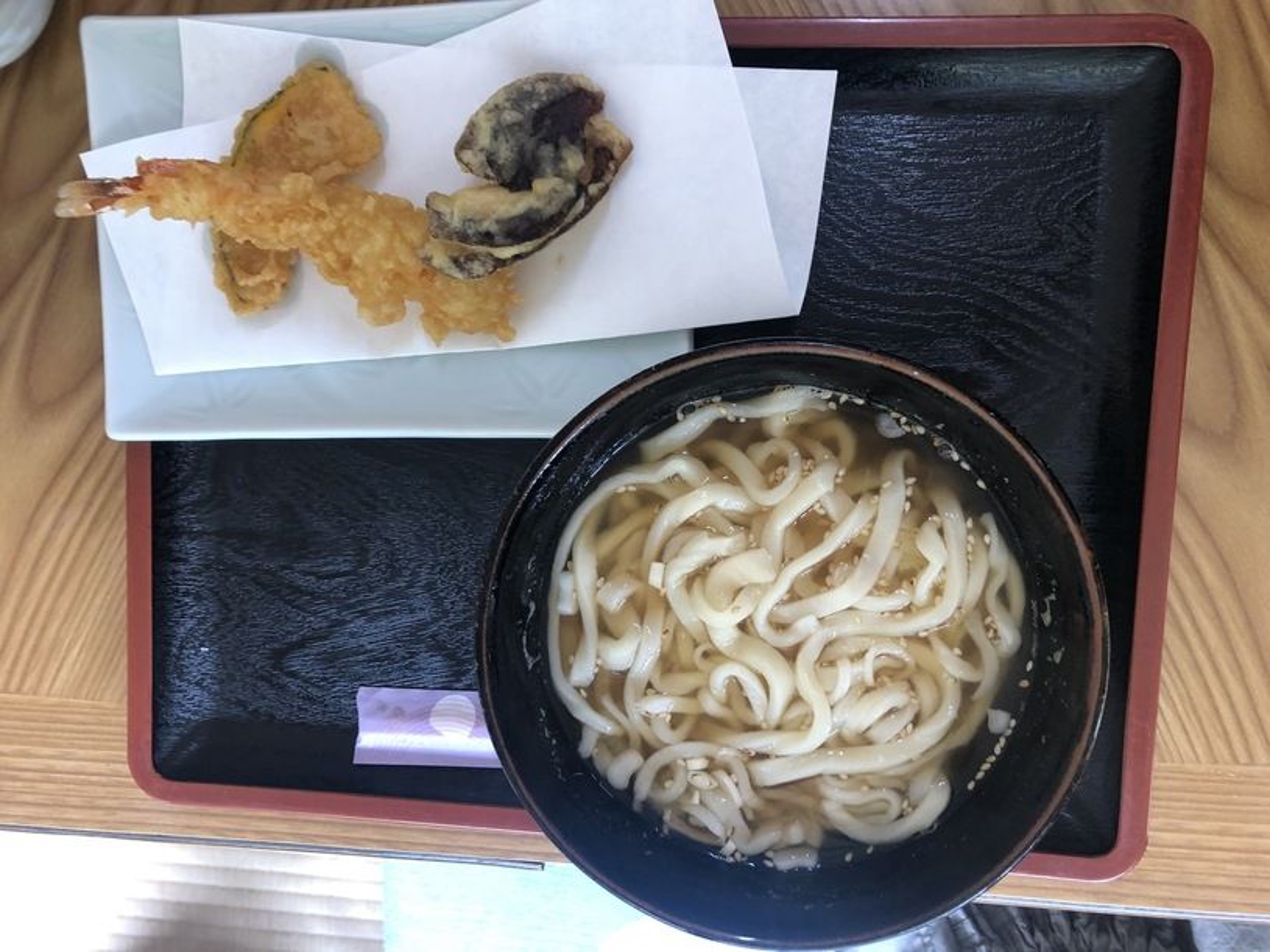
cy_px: 476
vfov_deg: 49.7
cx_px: 635
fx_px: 1027
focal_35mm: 28
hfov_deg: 63.5
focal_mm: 3.99
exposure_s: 1/20
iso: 40
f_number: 1.8
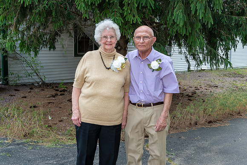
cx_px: 130
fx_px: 264
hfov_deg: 50.2
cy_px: 85
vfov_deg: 34.7
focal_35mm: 38
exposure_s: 1/200
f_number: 4
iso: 125
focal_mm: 24
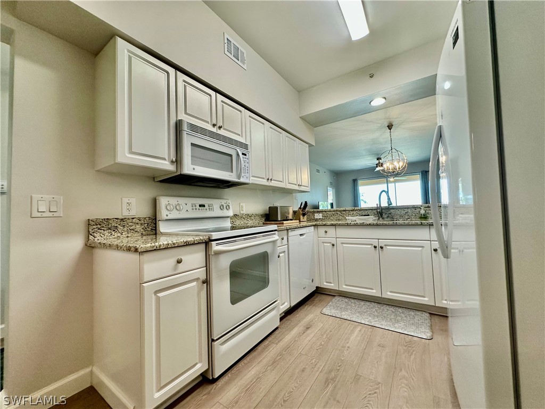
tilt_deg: +3.0
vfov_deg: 85.7
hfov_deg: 102.1
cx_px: 272
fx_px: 220
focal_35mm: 14
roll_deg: +2.3
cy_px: 204
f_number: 2.2
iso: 200
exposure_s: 1/120
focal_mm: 2.22
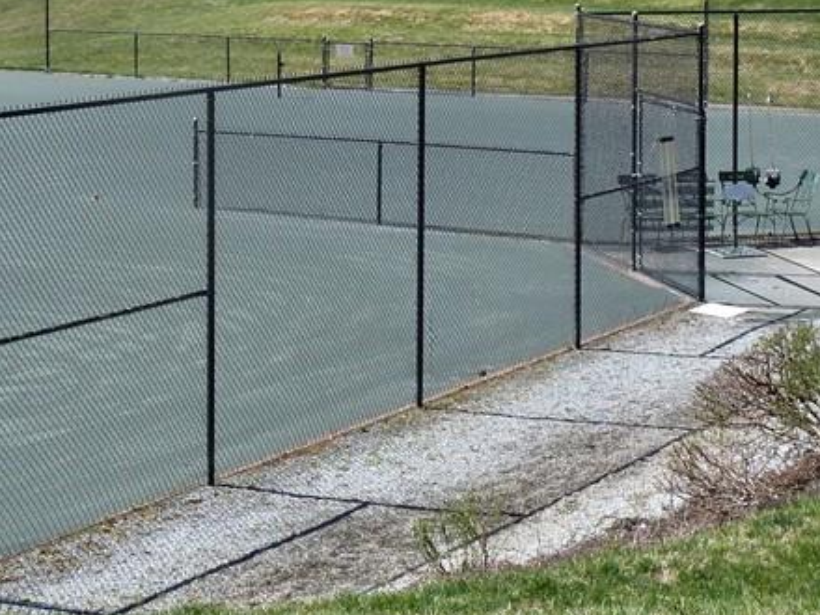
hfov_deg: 21.1
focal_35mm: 93
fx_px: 2203
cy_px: 13
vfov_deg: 15.6
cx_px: 321
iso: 80
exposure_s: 1/400
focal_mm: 6.5
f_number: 4
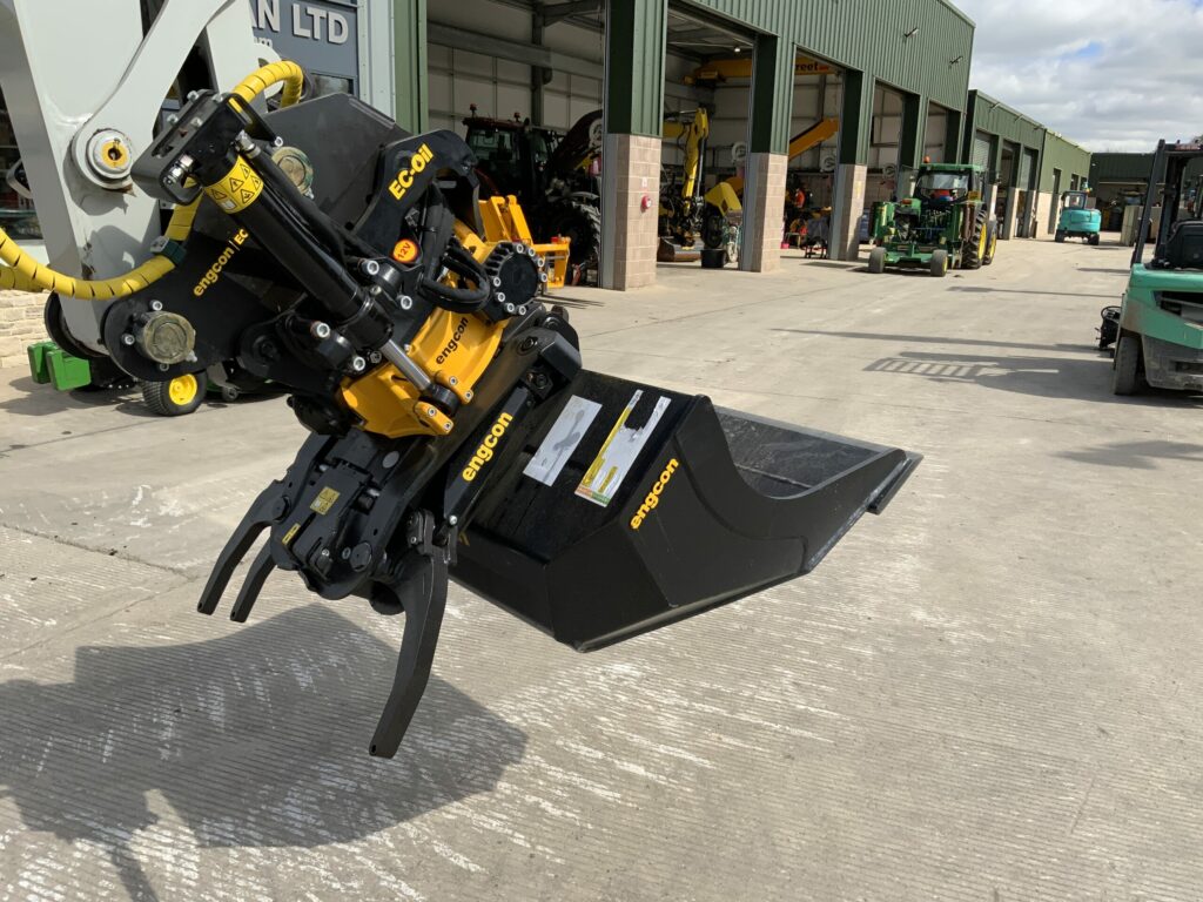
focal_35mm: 29
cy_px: 451
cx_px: 602
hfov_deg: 61.7
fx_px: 1008
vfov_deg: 48.2
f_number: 1.8
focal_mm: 3
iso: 16
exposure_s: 1/1195
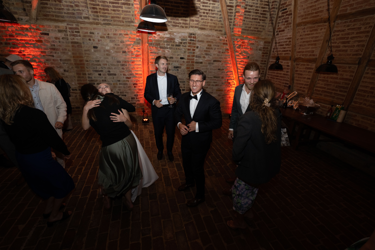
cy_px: 125
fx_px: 167
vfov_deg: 73.7
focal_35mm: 16
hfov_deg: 96.7
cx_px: 188
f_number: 6.3
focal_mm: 16
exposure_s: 1/40
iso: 1000
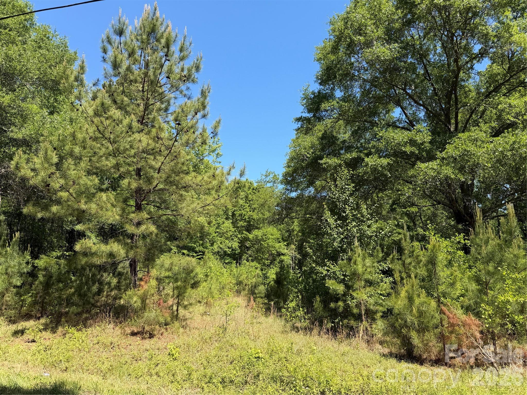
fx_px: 365
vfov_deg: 56.8
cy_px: 198
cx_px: 264
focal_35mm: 24
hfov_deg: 71.6
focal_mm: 6.76
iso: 80
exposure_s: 1/2053
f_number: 1.78
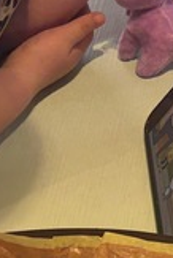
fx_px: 1223
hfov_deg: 7.6
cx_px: 397
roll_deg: +1.1
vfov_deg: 11.4
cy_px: -169
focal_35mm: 170
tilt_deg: -24.1
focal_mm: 5.96
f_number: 1.6
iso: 80
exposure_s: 1/120
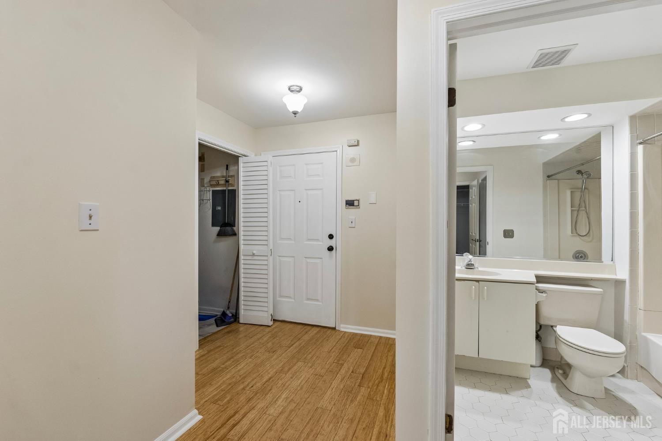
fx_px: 257
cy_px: 220
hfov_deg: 104.3
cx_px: 331
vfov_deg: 81.2
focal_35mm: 14
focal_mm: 14
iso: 4000
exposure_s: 1/60
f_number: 8
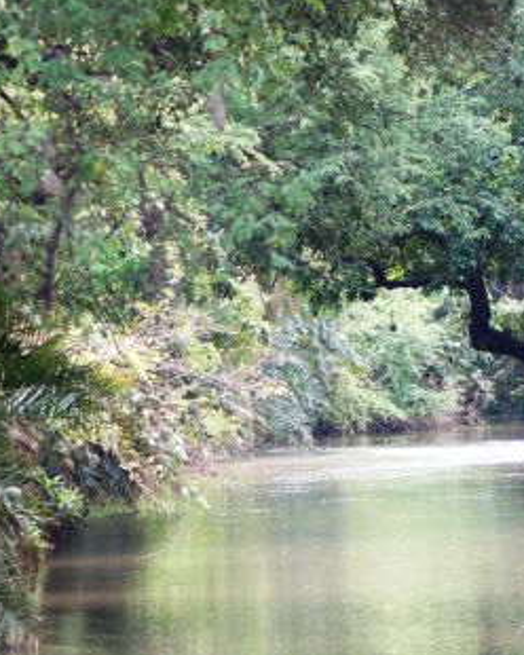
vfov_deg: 6.3
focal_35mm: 305
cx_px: 503
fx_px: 5913
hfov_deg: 5.1
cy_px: 330
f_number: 4.2
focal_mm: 112
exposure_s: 1/160
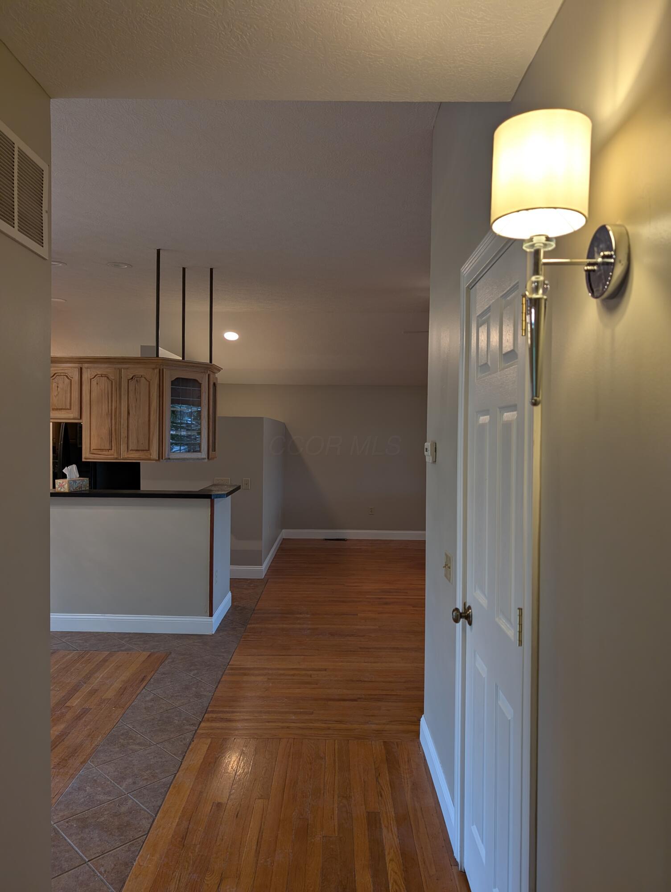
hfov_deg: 56.9
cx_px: 336
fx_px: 619
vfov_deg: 71.5
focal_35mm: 24
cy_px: 446
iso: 62
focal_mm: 6.9
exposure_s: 1/60
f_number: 1.68
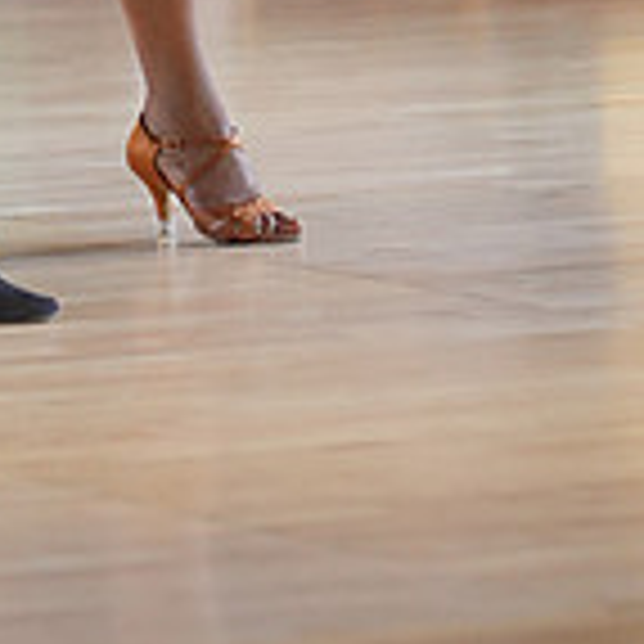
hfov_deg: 4.2
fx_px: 8756
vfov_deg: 4.2
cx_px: -124
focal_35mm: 416
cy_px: -599
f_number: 2
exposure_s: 1/500
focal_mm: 81
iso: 1250
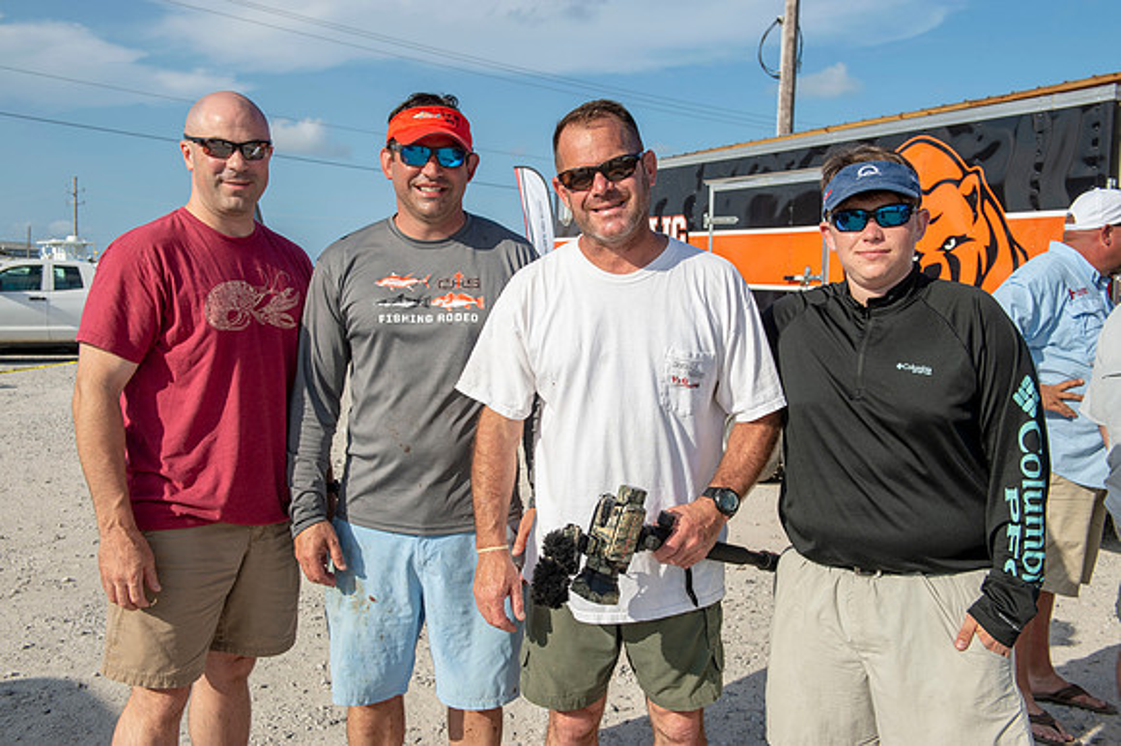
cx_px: 560
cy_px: 373
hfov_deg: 54.5
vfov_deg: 37.8
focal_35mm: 35
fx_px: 1089
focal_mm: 35
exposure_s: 1/250
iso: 50
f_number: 8
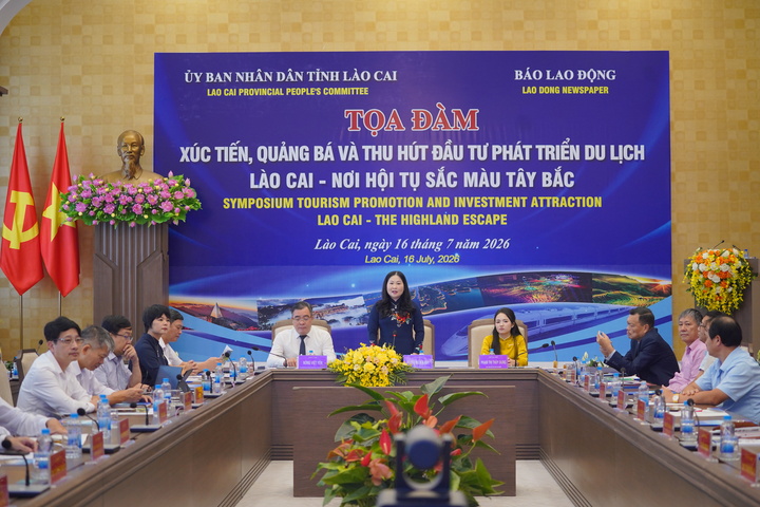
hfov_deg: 28.8
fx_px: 1478
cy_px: 254
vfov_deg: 19.5
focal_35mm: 70
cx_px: 380
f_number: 4
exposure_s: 1/125
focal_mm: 70
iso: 1250
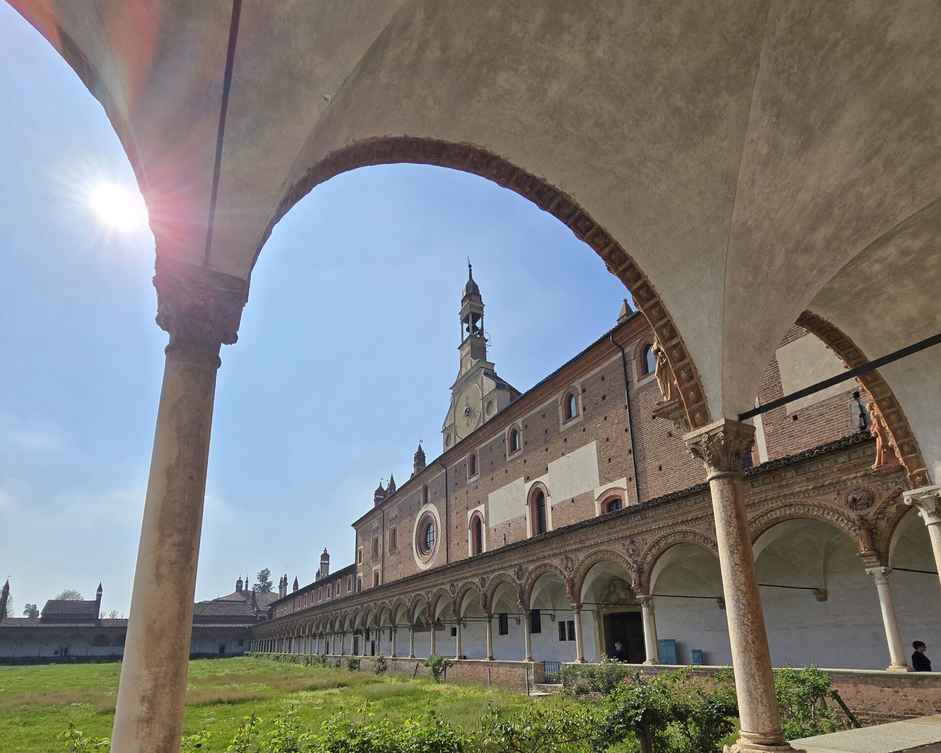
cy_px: 511
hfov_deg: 89.6
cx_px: 470
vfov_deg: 74.3
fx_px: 473
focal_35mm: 17
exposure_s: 1/5638
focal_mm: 2.2
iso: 50
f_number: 2.2
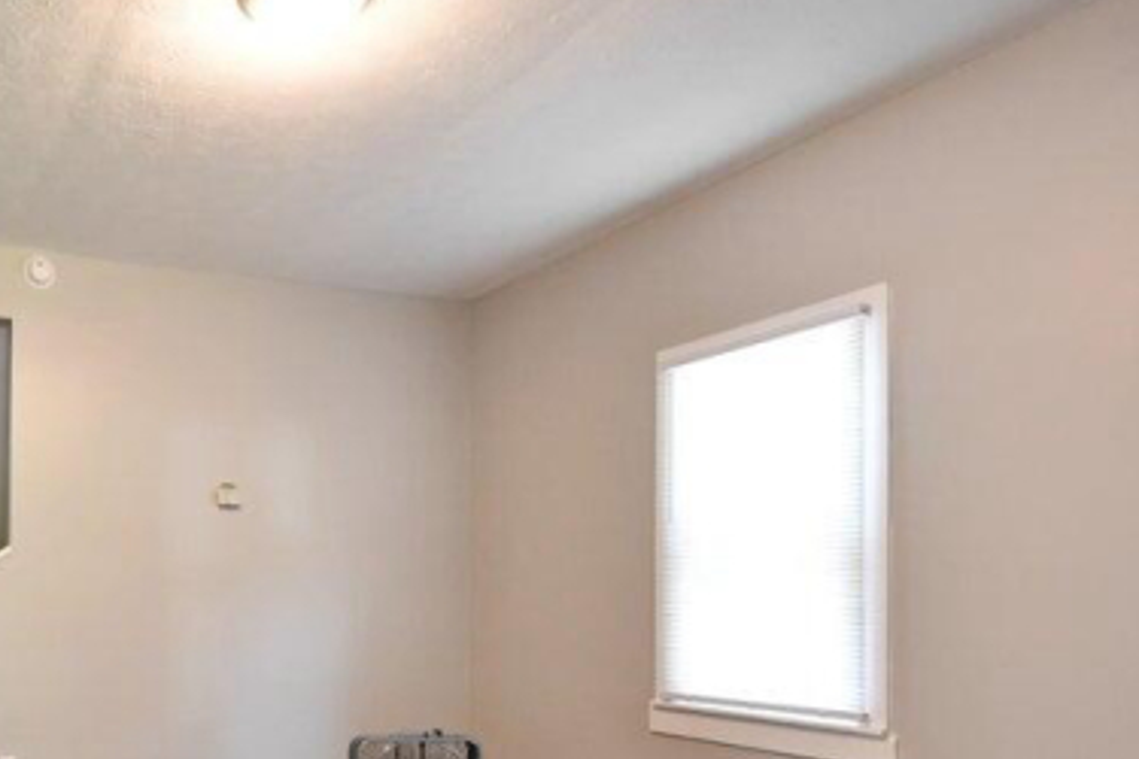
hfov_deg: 62.4
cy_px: 592
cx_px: 197
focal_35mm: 26
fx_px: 823
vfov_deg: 47.2
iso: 2000
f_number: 7.1
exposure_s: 1/25
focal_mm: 9
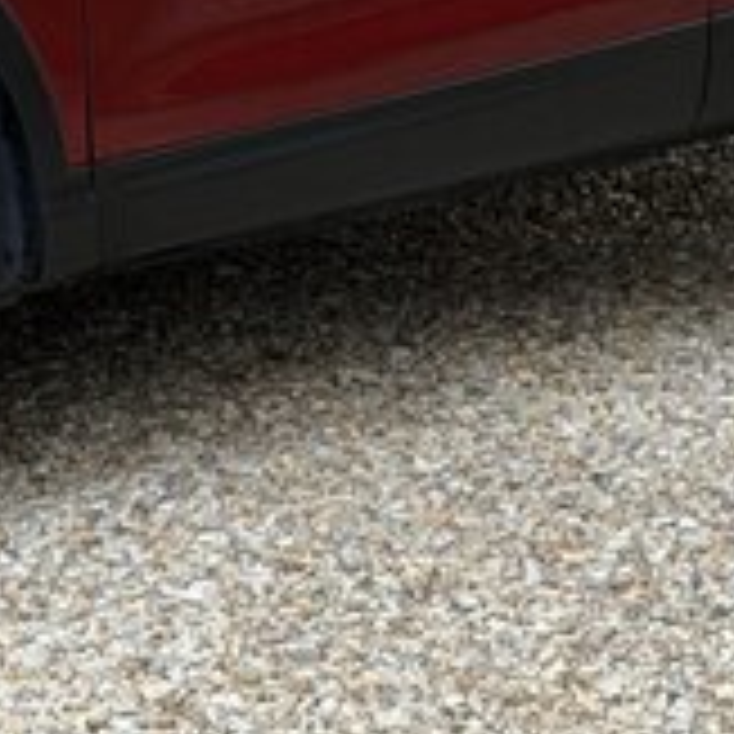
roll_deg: -0.1
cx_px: 95
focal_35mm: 208
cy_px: 77
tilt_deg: -8.8
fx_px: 4990
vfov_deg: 8.4
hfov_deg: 8.4
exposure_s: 1/121
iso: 100
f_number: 1.78
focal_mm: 6.76
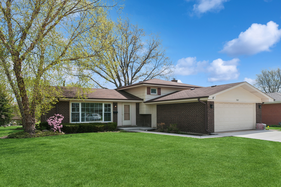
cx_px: 140
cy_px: 94
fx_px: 226
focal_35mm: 29
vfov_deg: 44.9
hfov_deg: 63.7
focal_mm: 29
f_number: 8
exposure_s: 1/1000
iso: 400
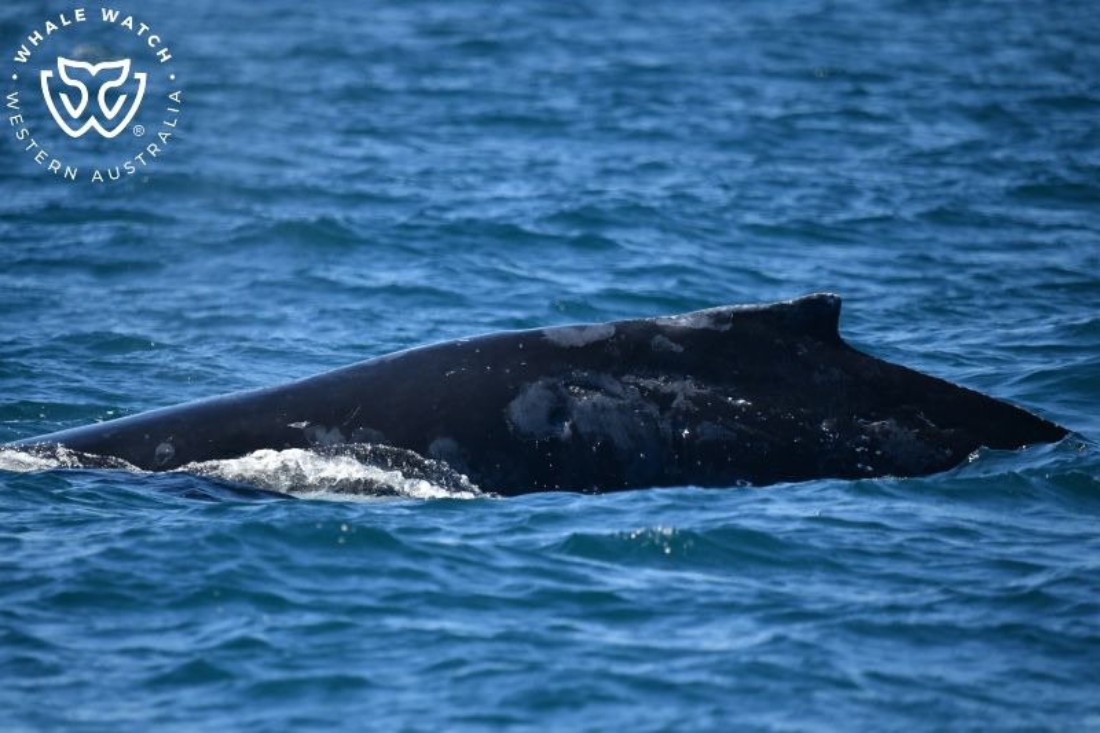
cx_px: 550
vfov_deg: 2.3
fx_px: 18328
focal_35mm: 600
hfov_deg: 3.4
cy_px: 366
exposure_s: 1/8000
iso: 2000
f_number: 6.3
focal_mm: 600
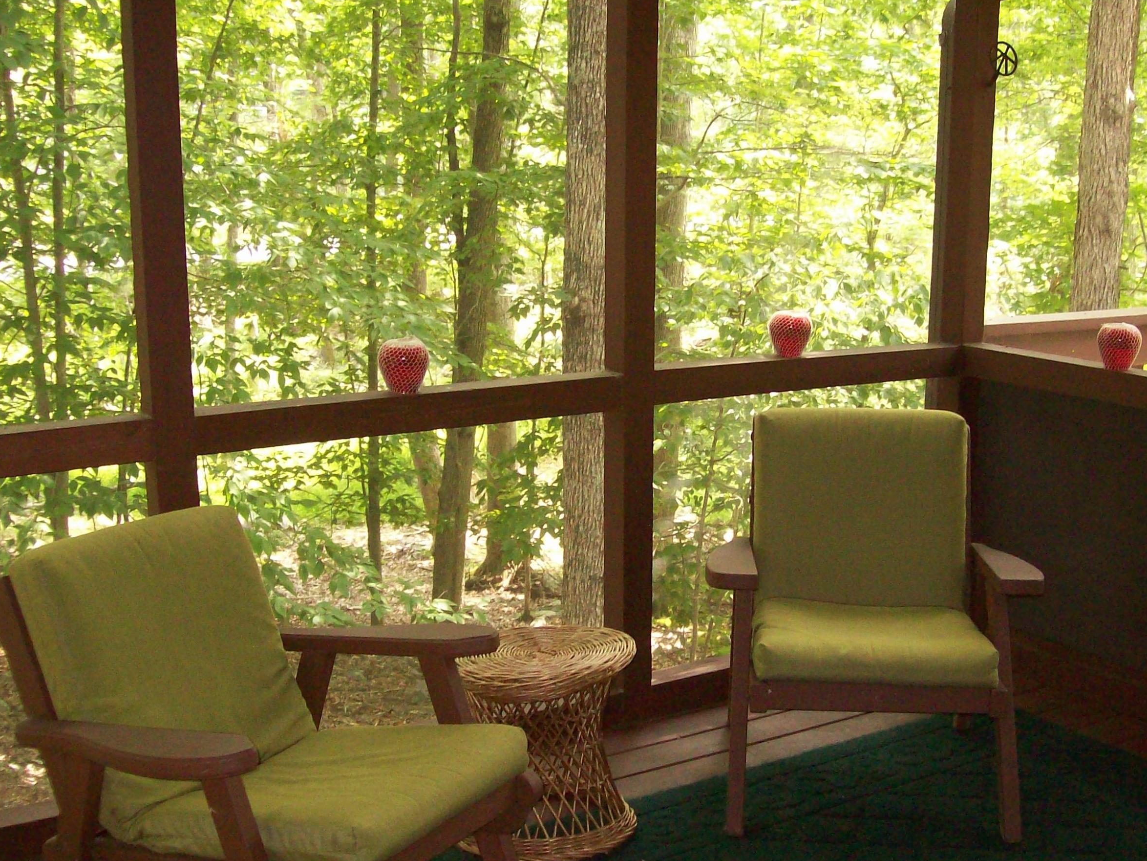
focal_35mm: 46
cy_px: 507
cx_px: 661
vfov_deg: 31.4
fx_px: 1524
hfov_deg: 41.1
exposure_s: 1/64
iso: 200
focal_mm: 6
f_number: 2.7
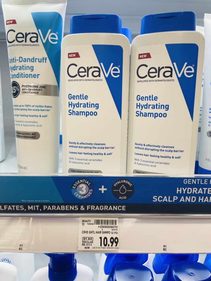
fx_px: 211
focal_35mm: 26
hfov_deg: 53.1
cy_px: 140
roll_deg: -0.6
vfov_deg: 67.3
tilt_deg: -10.6
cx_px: 106
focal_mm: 4.2
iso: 64
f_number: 1.6
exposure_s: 1/120
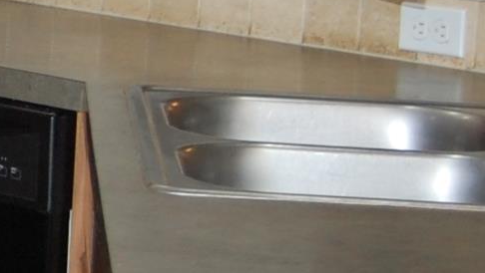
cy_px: -3
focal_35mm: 233
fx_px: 2998
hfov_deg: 8.7
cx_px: -537
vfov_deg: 5.2
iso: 400
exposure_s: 1/60
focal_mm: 24
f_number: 4
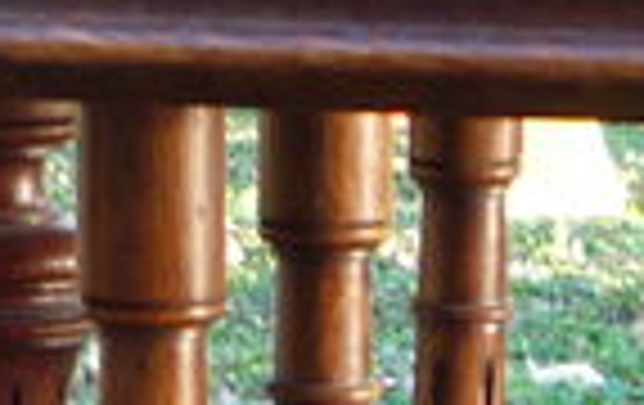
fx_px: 3904
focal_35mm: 222
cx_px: 171
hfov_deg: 9.4
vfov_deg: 5.6
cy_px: 1192
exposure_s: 1/30
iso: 125
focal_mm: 5.2
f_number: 3.3
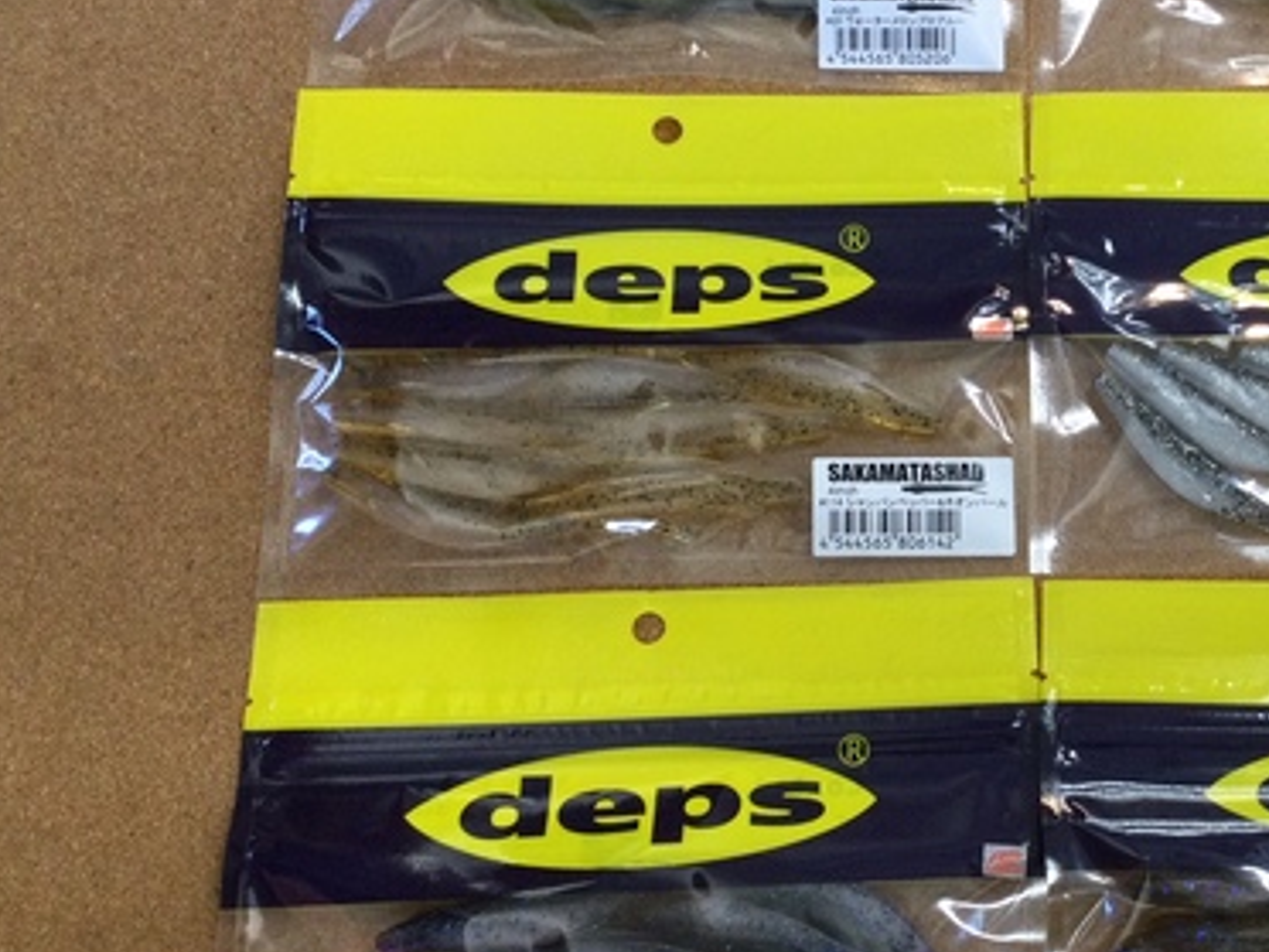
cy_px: 406
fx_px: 1833
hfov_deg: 36.9
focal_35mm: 50
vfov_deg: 29.1
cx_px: 1006
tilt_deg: -73.6
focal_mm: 3.3
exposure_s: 1/30
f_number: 2.4
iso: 32
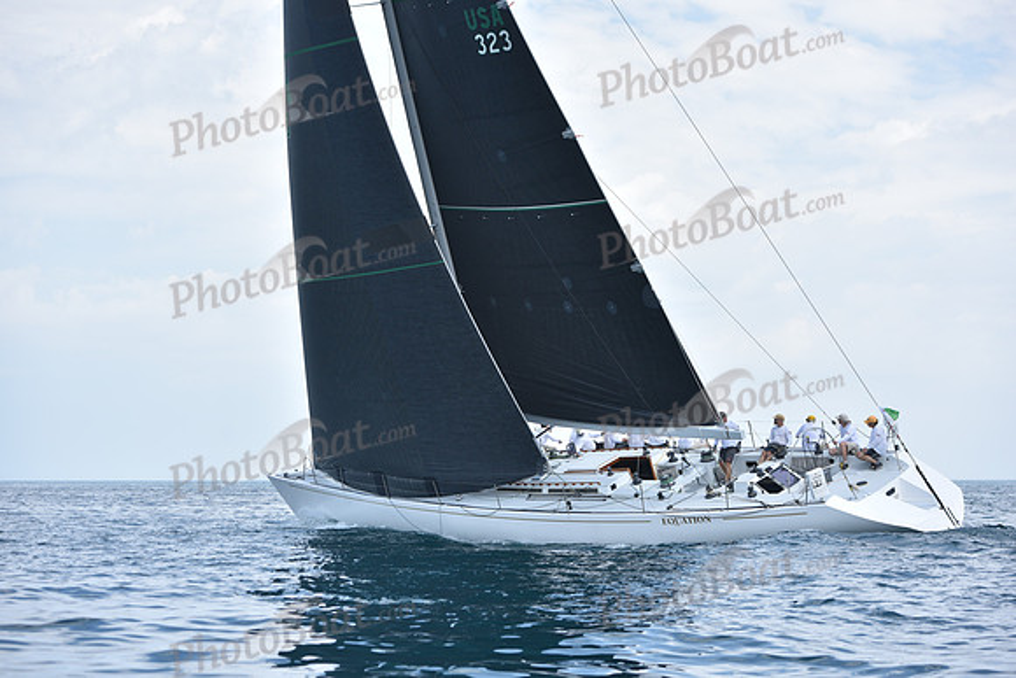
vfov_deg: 19.5
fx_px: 1976
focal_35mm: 70
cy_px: 339
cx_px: 508
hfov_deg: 28.8
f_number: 4.5
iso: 250
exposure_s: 1/1250
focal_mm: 70
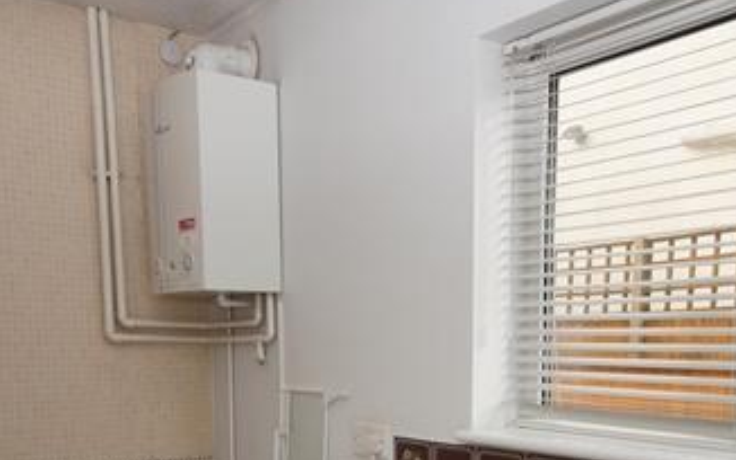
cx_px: 393
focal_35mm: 45
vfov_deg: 27.2
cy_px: 449
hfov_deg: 44.3
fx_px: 903
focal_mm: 15
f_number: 5
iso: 160
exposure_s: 1/60
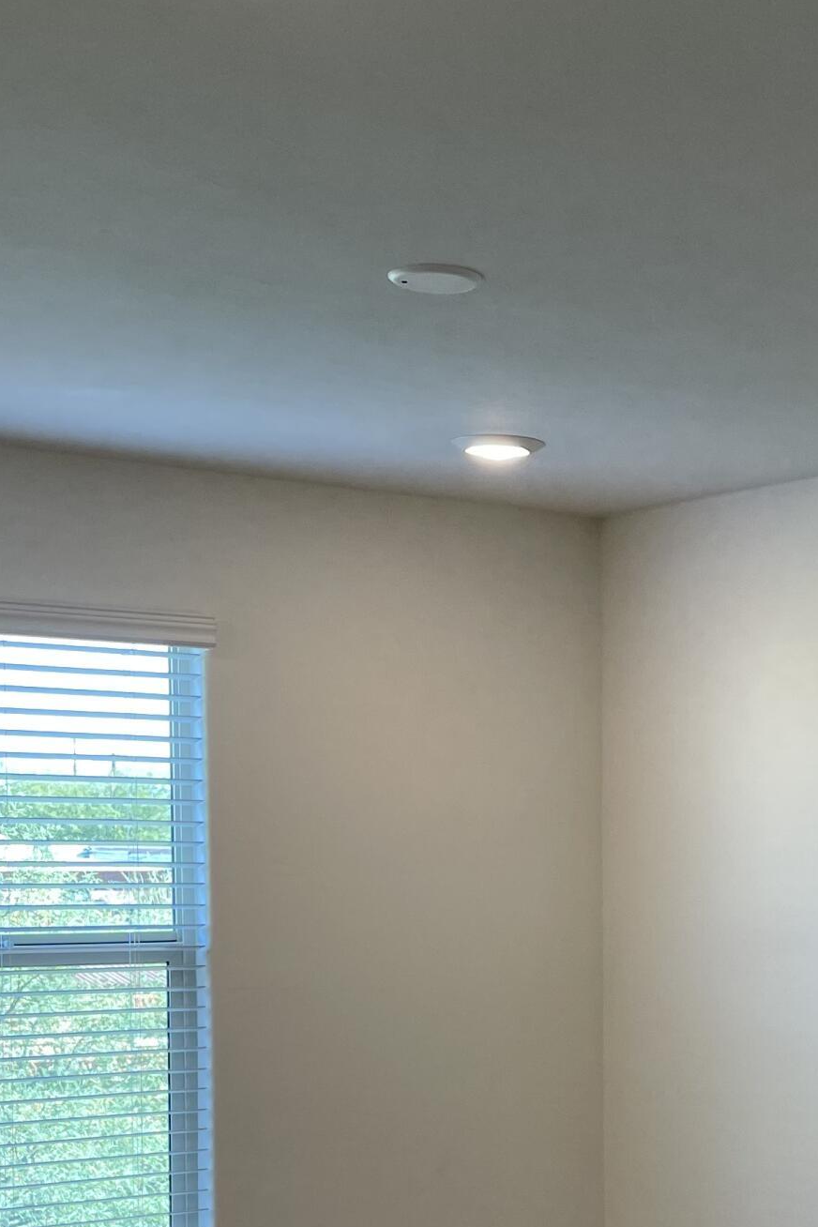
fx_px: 2113
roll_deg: +0.0
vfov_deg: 31.6
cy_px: 976
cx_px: 757
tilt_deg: -1.8
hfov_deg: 21.4
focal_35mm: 62
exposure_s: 1/120
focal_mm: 4.2
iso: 64
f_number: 1.6
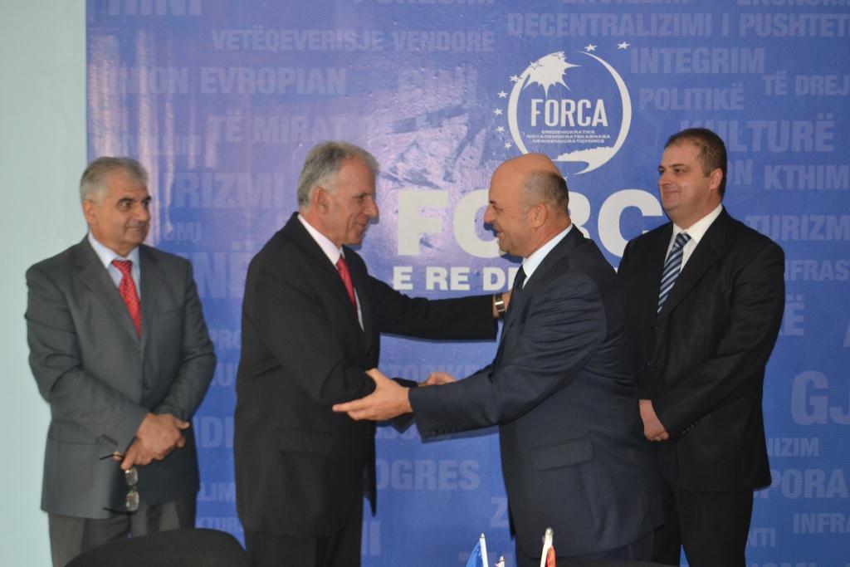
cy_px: 284
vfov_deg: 31.9
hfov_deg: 46.4
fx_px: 992
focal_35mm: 42
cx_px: 425
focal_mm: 28
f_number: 5
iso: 800
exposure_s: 1/60
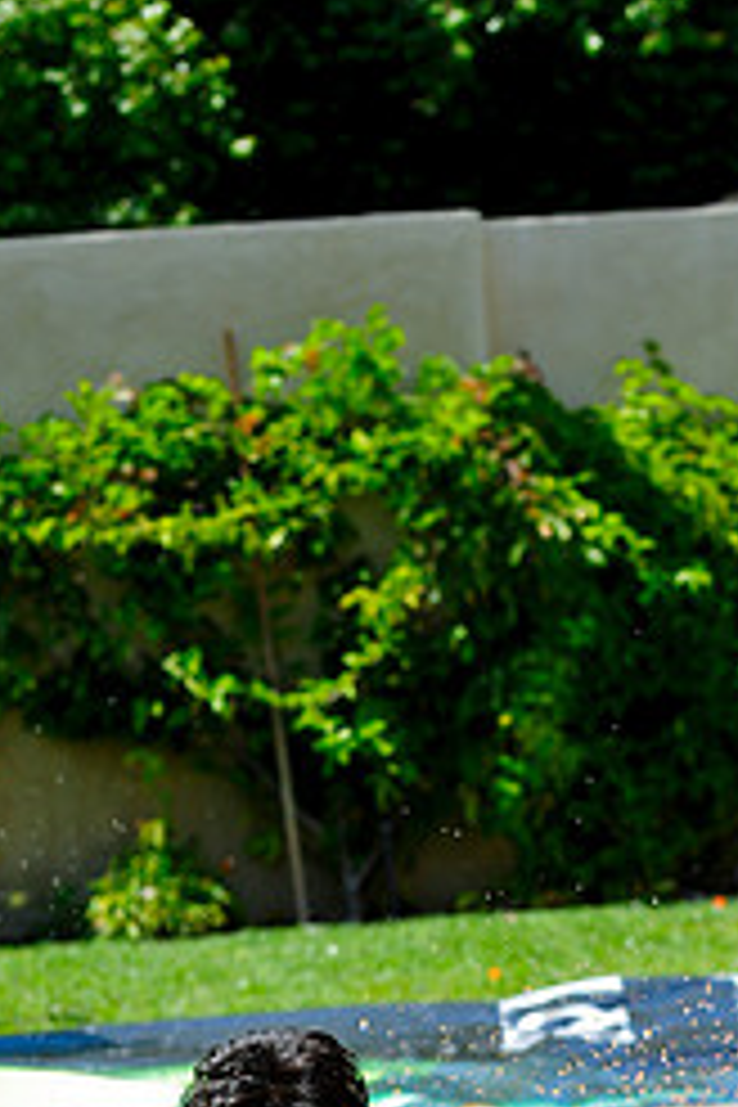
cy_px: 1004
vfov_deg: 10.7
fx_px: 5904
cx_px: 506
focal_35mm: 192
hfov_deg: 7.1
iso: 200
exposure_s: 1/500
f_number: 5.6
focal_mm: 70
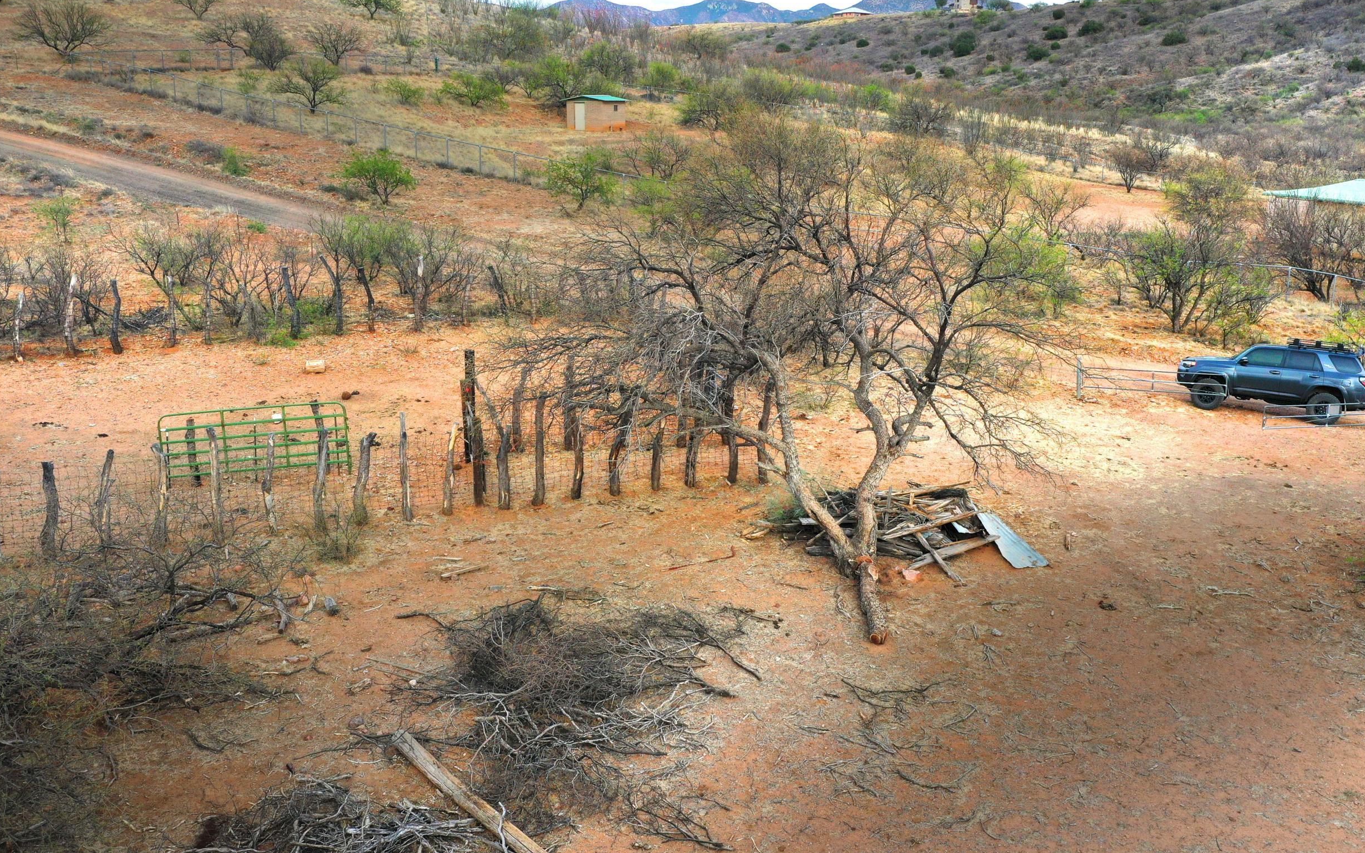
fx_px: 1302
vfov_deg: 36.3
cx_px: 734
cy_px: 418
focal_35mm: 35
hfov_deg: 55.3
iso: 100
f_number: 5
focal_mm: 10.26
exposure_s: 1/320
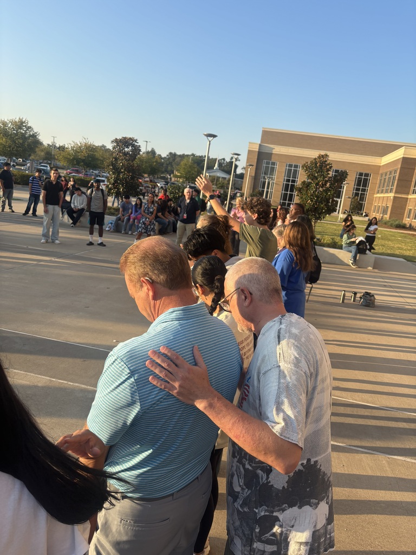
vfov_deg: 67.3
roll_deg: -6.9
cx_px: 208
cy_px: 278
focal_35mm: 26
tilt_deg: -10.9
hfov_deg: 53.1
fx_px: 417
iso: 50
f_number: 1.6
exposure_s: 1/1092
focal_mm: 5.96
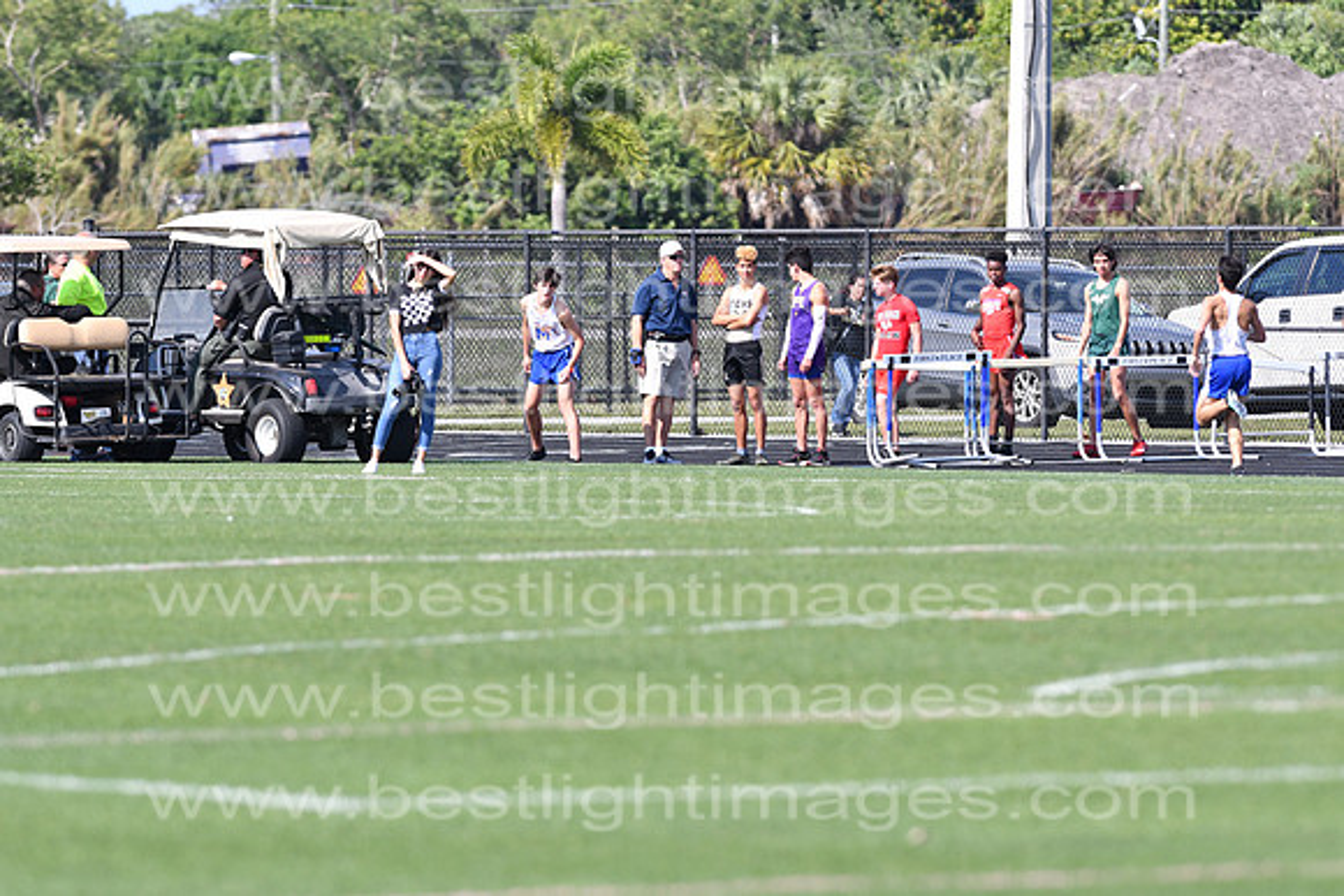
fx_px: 16803
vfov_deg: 3.1
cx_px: 672
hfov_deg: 4.6
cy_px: 448
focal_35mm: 450
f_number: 5.6
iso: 400
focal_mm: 300
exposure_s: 1/1600
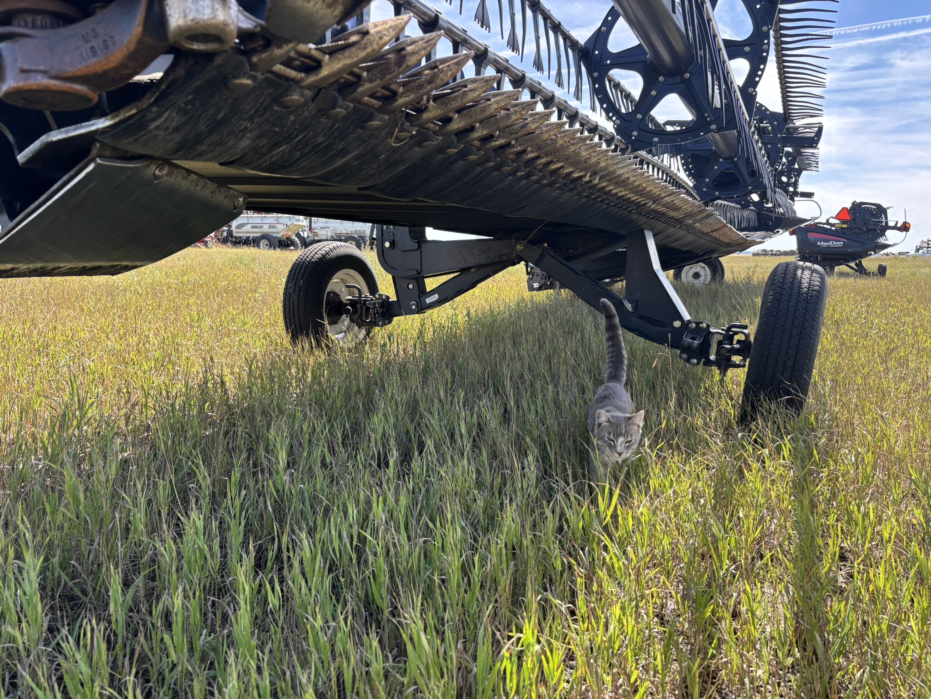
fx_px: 699
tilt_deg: -6.7
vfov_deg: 53.1
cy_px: 350
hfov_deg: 67.3
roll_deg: -0.9
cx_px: 466
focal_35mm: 26
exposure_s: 1/517
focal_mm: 5.96
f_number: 1.6
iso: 50
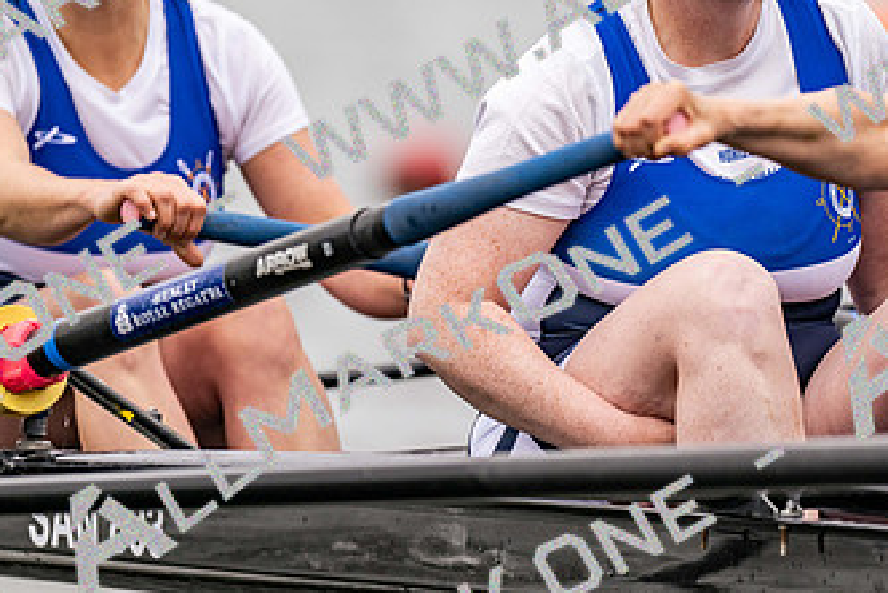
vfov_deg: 1.3
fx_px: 25848
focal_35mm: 1047
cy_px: 188
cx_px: 613
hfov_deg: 2.0
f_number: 4
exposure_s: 1/2500
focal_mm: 600
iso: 360
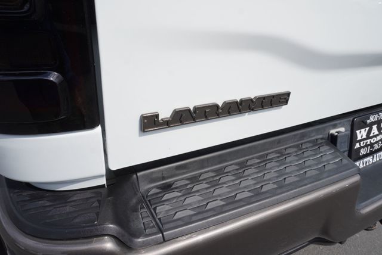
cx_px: 191
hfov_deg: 73.7
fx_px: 255
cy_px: 128
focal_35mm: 24
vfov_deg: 53.2
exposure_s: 1/200
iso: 100
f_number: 10
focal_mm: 16
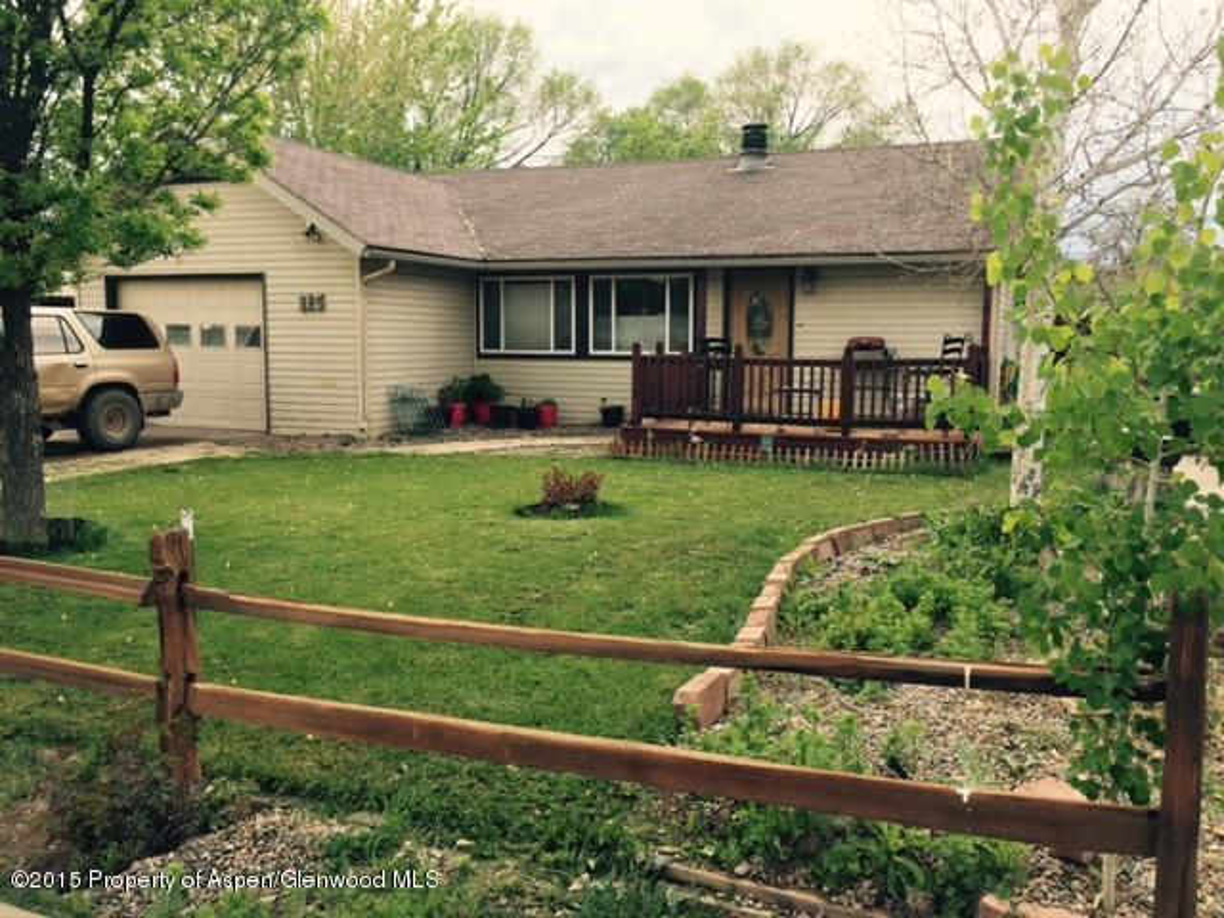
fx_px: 1025
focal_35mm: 29
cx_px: 612
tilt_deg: -6.0
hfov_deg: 61.7
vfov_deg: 48.2
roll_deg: -0.6
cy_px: 459
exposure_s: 1/791
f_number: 2.2
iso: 32
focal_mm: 4.15
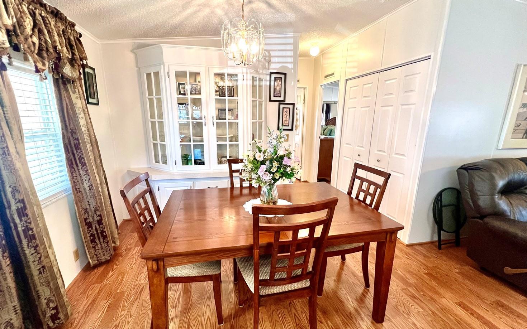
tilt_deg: -15.4
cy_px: 173
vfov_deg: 74.8
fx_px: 215
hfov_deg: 101.5
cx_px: 264
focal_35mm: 15
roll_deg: -0.4
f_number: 1.8
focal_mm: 1.57
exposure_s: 1/120
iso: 250
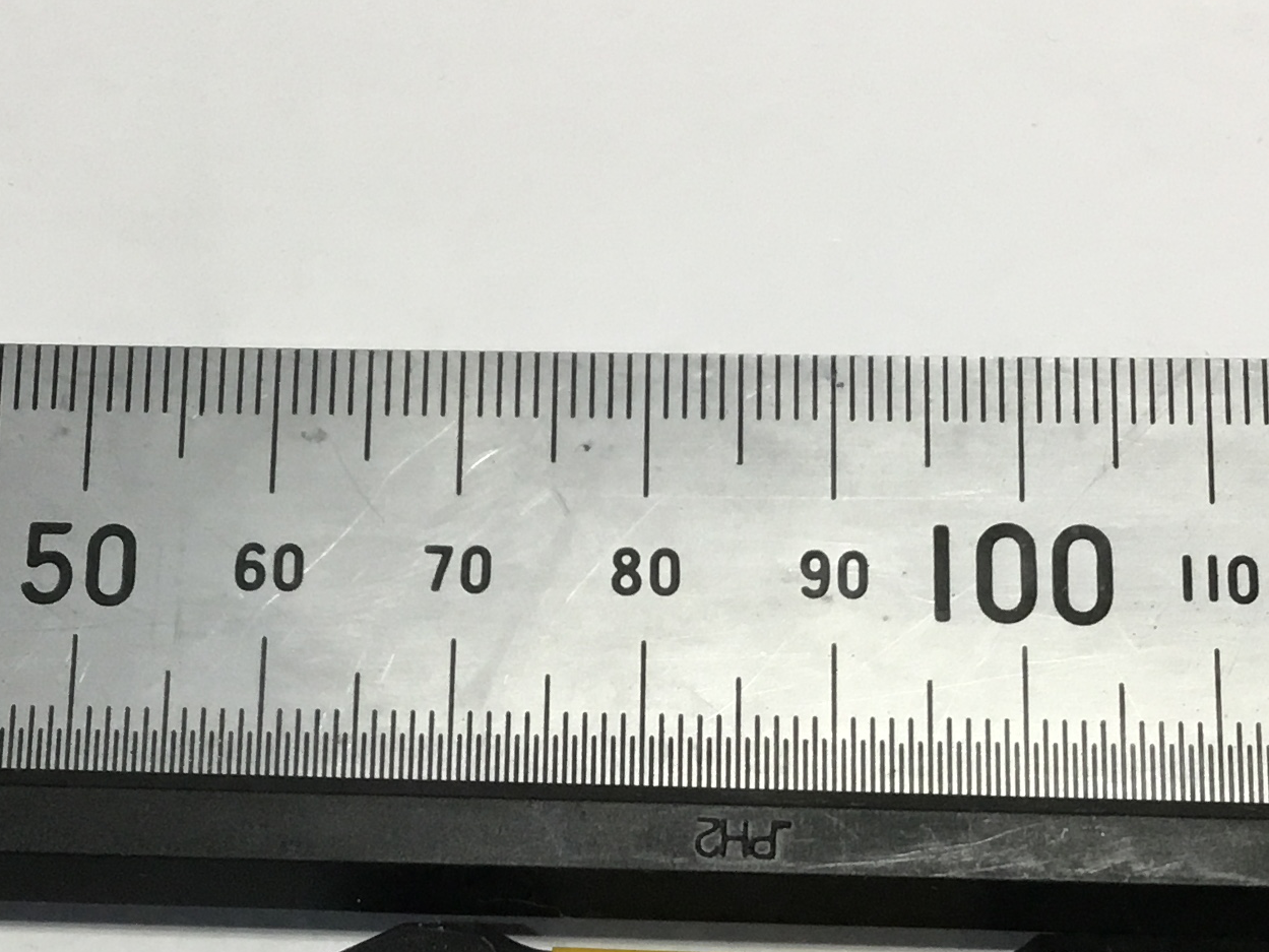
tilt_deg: -75.1
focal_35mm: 81
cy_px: 901
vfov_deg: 17.9
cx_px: 578
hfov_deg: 24.1
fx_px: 2970
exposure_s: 1/33
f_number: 2.4
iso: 50
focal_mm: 3.3
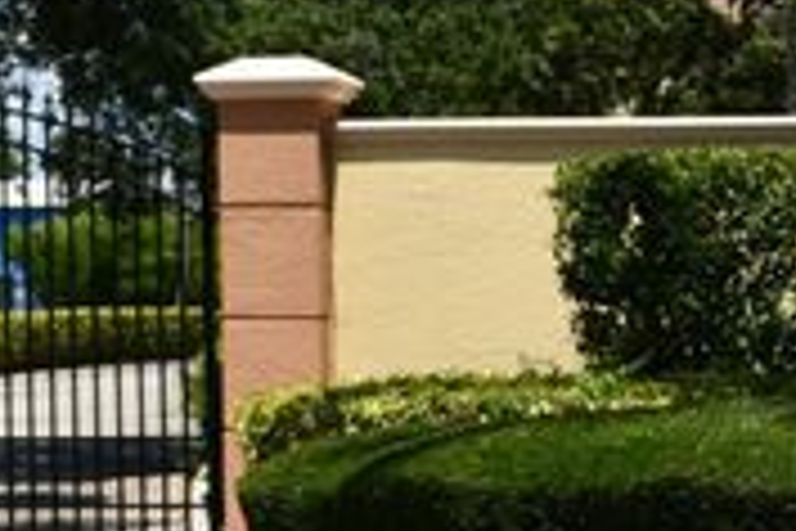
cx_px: 1129
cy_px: 392
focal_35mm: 145
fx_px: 3206
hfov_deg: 13.5
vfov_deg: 9.4
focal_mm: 20
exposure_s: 1/320
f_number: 9
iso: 100
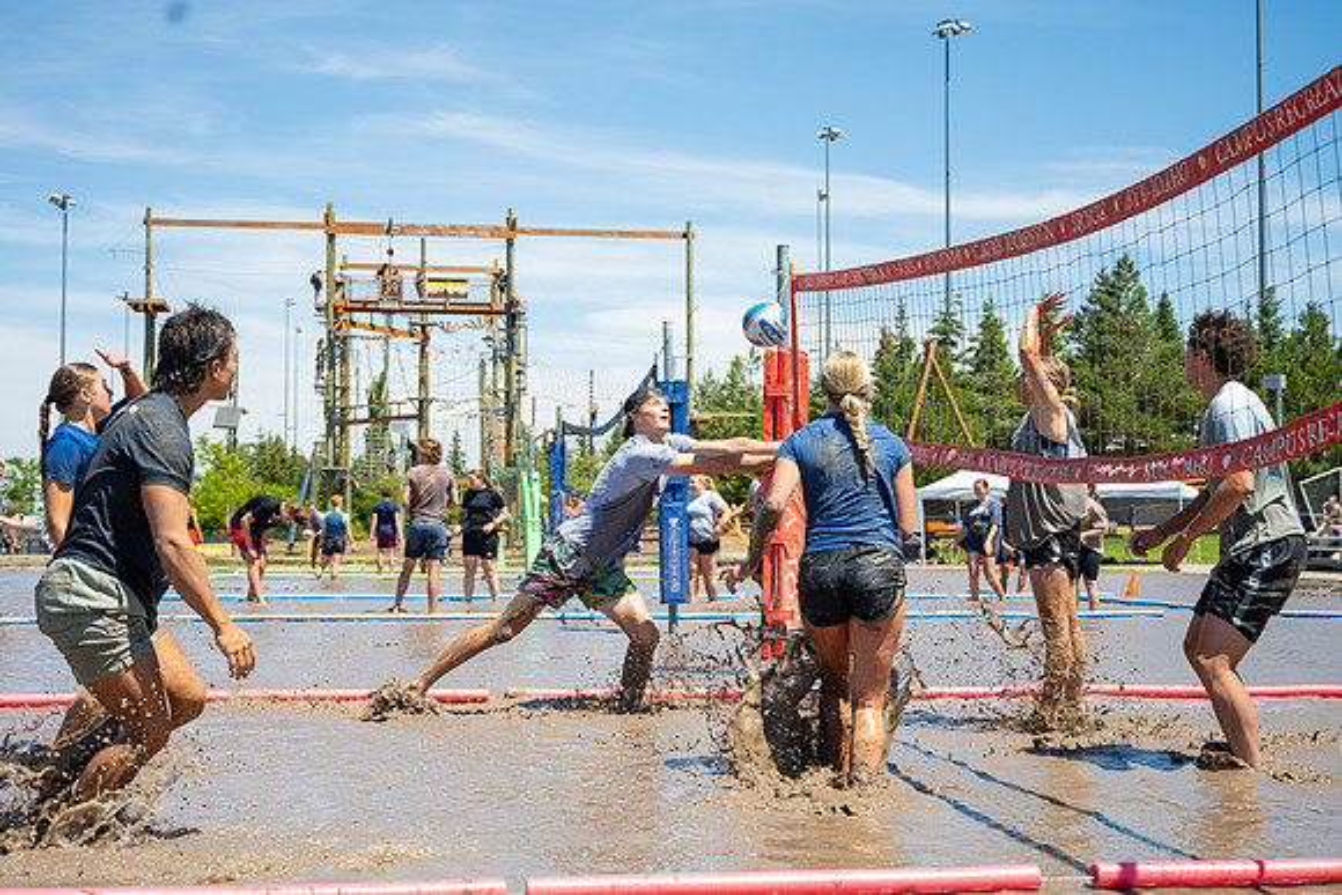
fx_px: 1862
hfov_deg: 39.6
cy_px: 421
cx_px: 679
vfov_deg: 27.0
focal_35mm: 50
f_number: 4
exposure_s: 1/2000
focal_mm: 47
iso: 320
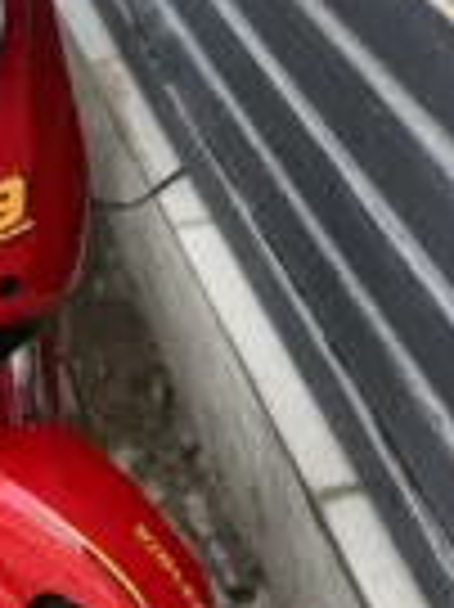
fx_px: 1244
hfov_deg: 19.6
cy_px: 126
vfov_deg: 26.9
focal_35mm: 71
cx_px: -81
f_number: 1.78
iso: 80
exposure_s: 1/524
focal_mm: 6.76
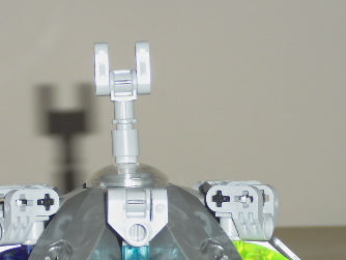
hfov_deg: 9.8
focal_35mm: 201
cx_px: 134
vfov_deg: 7.4
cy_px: 180
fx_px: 2011
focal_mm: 18.9
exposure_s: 1/60
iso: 200
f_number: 5.6
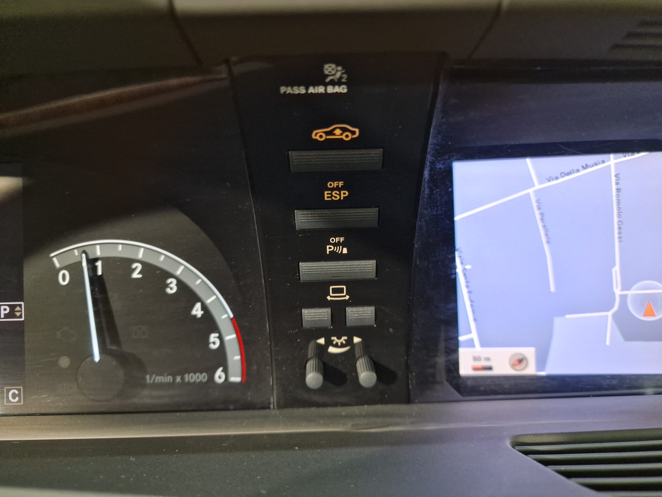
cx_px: 331
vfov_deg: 58.9
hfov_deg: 73.9
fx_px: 440
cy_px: 248
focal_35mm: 23
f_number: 1.8
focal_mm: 6.4
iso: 400
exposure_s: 1/30
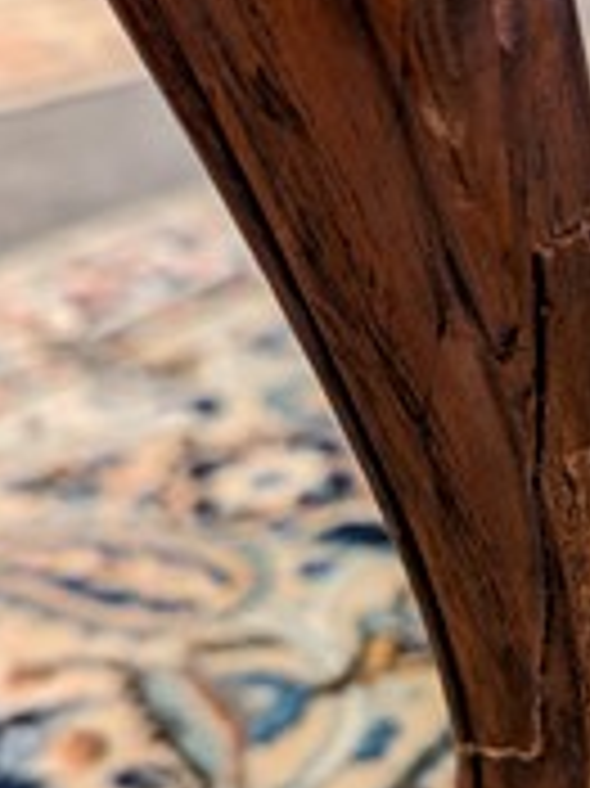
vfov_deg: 34.3
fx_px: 1251
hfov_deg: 25.7
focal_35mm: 55
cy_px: 576
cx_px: 529
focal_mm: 6.81
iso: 306
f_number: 1.85
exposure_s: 1/25
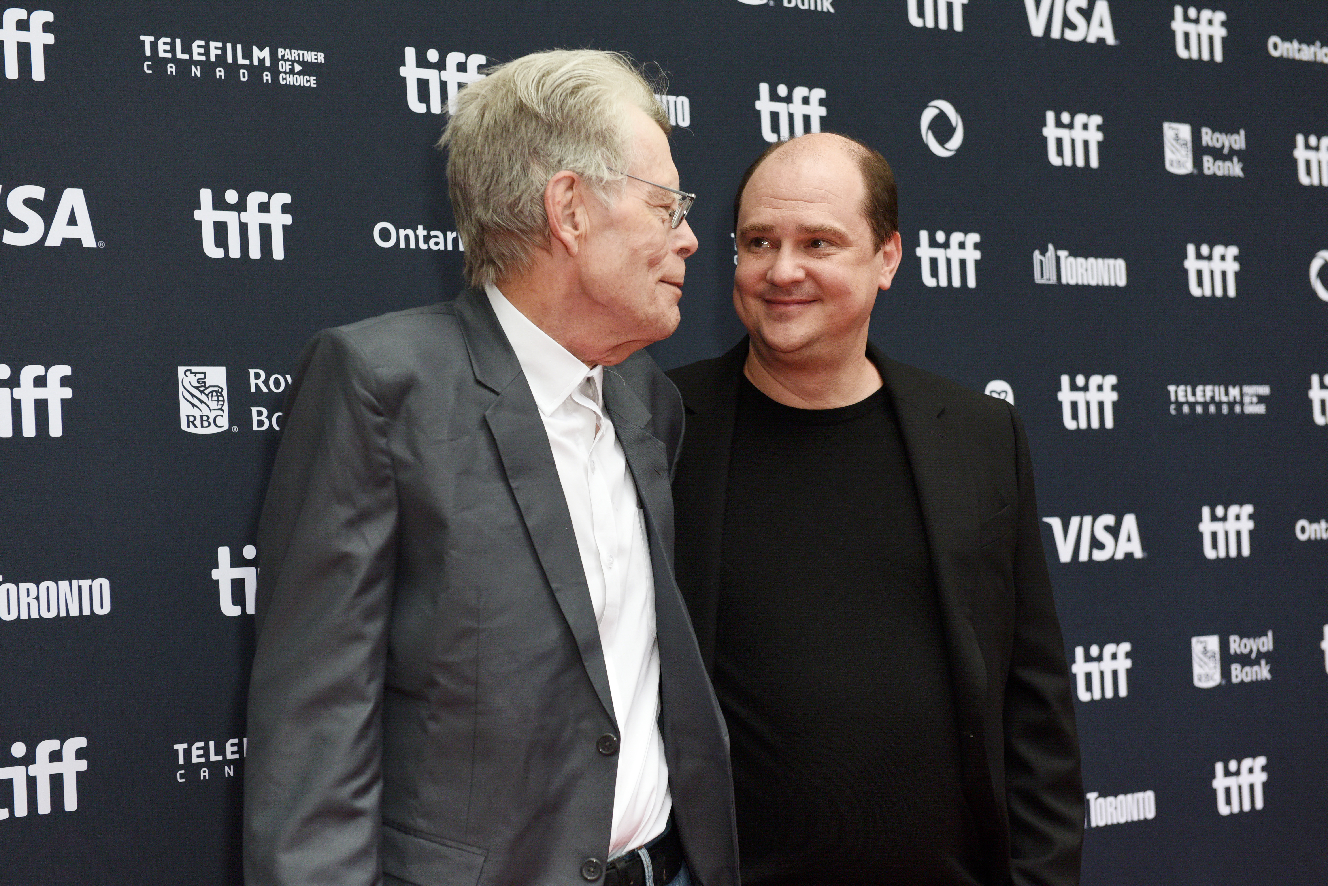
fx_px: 2583
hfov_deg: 28.8
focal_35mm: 70
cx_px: 664
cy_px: 443
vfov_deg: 19.5
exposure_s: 1/200
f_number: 5
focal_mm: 70
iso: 640
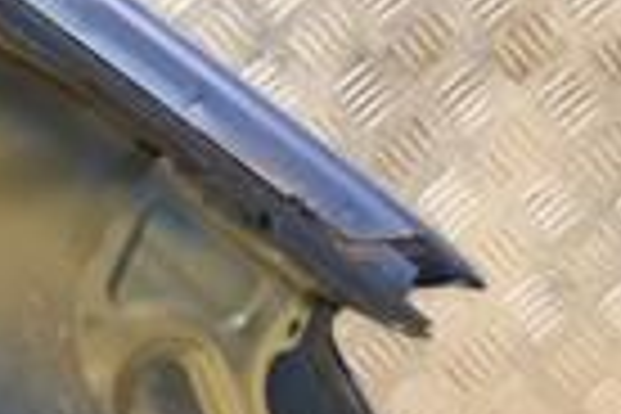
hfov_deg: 13.3
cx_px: -536
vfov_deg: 10.0
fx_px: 2366
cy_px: 194
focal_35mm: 137
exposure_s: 1/200
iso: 800
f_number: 5.6
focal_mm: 21
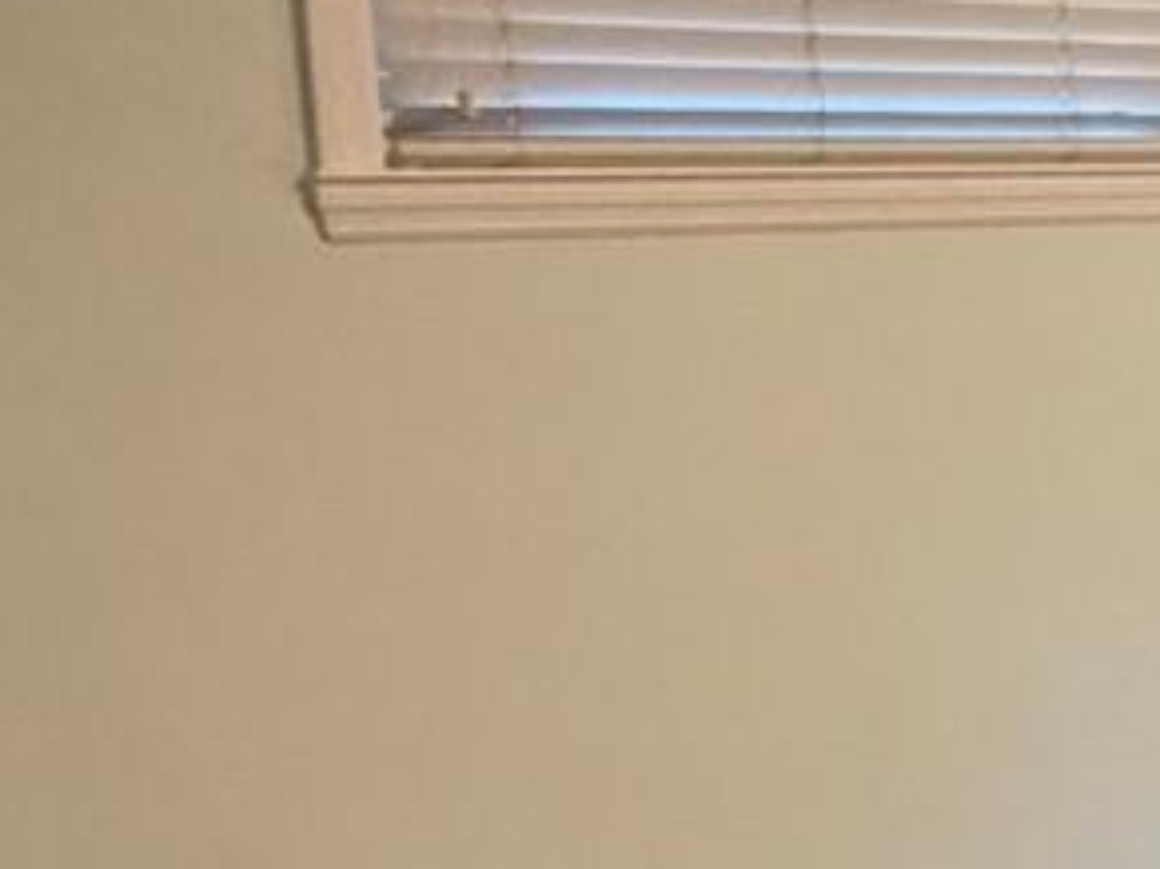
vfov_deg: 19.1
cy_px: 486
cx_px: 2228
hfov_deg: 18.3
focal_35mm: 77
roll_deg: +2.0
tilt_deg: -8.5
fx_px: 2579
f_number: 2.2
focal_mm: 2.22
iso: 500
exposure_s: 1/60
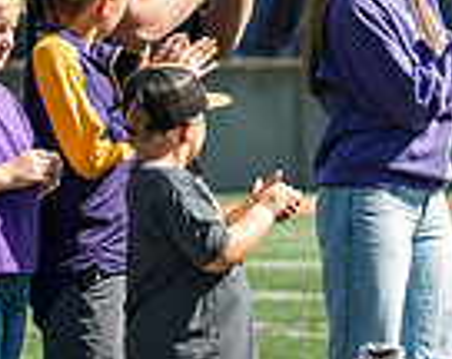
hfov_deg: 2.4
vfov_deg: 1.9
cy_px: 2
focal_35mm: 803
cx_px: 412
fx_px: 10711
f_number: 5
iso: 80
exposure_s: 1/320
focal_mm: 200
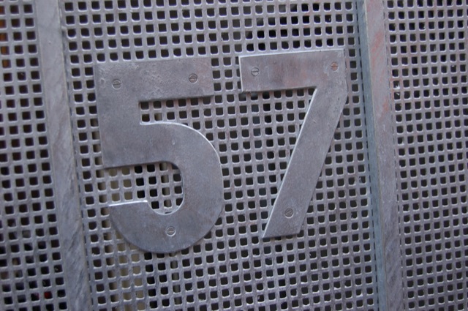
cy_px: 156
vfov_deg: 29.8
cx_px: 234
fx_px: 584
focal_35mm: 45
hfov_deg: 43.7
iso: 400
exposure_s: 1/25
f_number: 4.2
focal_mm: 30
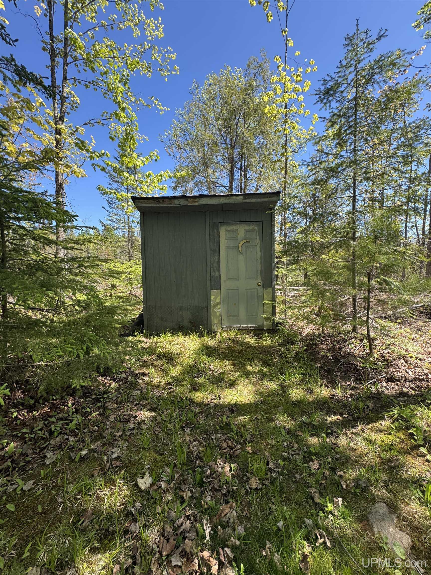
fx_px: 232
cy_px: 288
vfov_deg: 102.1
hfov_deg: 85.7
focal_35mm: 14
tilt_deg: -2.9
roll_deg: +1.9
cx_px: 216
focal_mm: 2.22
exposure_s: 1/335
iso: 40
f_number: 2.2
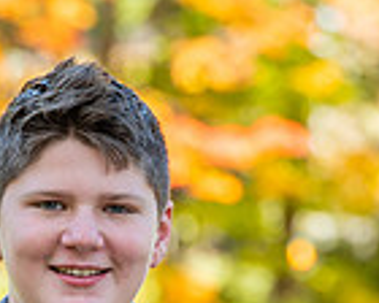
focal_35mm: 603
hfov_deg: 3.2
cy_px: 533
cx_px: 77
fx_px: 6764
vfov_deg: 2.6
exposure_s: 1/125
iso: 100
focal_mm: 200
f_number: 6.3
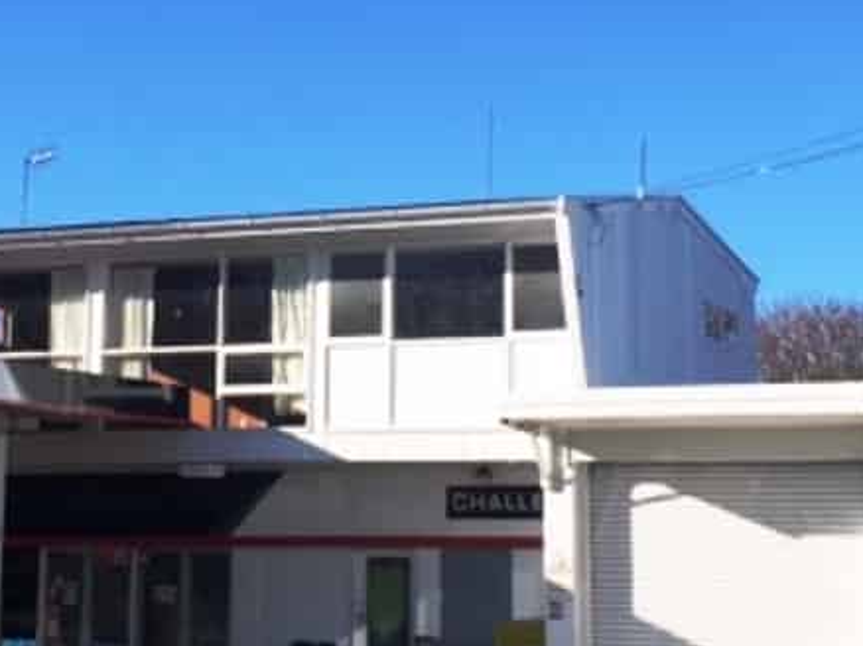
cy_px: 274
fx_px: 1420
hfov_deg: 33.7
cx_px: 335
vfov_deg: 25.6
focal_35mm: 57
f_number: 2.2
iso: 32
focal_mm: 4.15
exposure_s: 1/1647
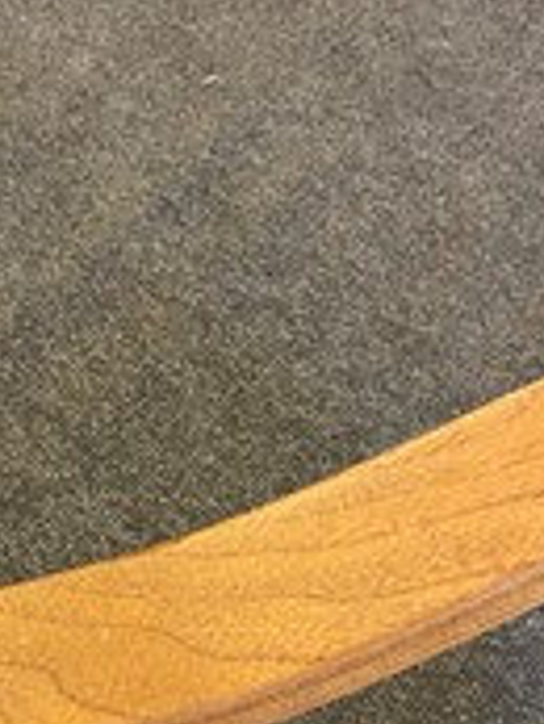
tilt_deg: -51.2
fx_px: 1256
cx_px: 126
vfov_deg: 31.7
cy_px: 519
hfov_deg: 24.1
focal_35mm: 60
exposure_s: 1/50
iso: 320
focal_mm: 4.25
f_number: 1.8
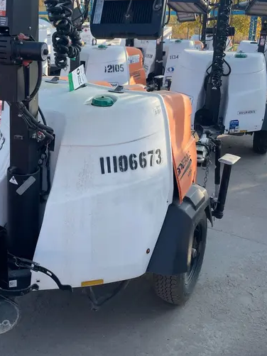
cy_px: 124
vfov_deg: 48.3
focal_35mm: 38
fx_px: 391
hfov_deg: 37.1
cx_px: 77
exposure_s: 1/1125
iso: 50
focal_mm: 4.2
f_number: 1.6
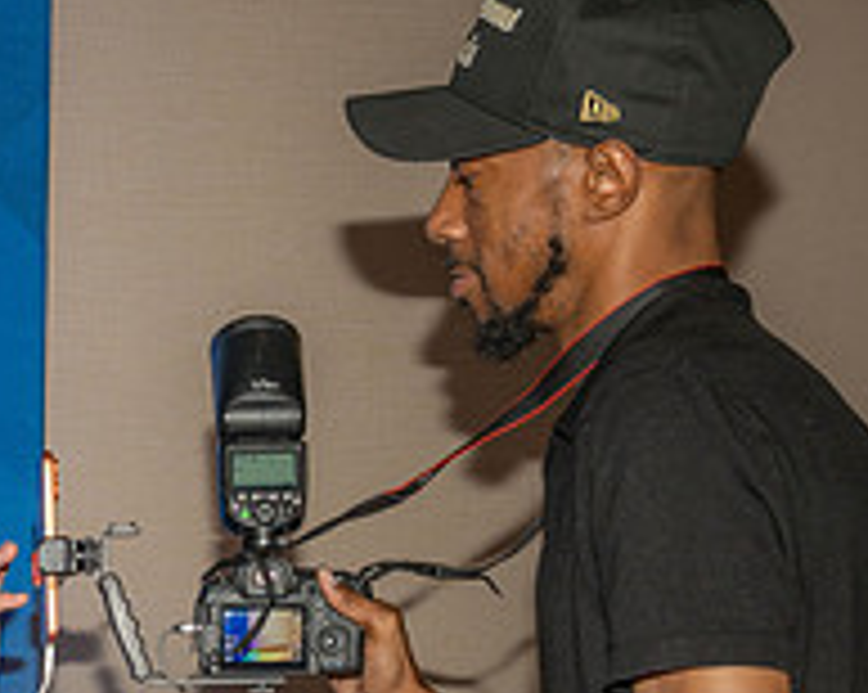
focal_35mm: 89
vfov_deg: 16.6
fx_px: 2284
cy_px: 812
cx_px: -265
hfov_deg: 19.8
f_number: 8
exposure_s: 1/100
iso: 320
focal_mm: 31.5
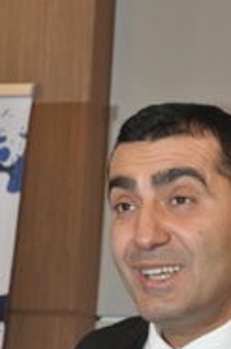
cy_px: 242
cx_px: 169
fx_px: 1928
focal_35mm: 199
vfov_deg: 10.3
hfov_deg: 6.9
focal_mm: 55
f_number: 4.5
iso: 800
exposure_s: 1/60
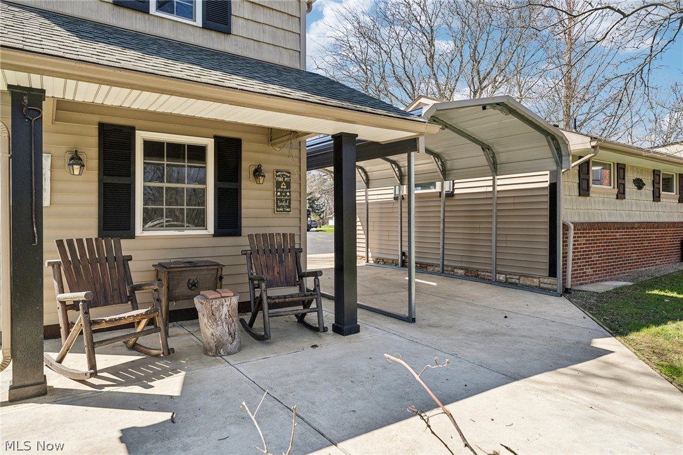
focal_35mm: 22
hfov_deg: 79.4
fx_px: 411
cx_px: 342
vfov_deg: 57.8
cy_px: 228
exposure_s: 1/160
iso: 160
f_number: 8
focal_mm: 21.7
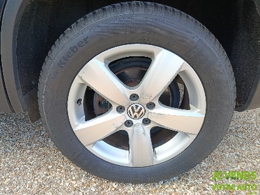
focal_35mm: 24
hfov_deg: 71.6
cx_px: 130
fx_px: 180
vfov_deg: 56.8
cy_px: 98
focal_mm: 5.24
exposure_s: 1/100
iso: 135
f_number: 1.7
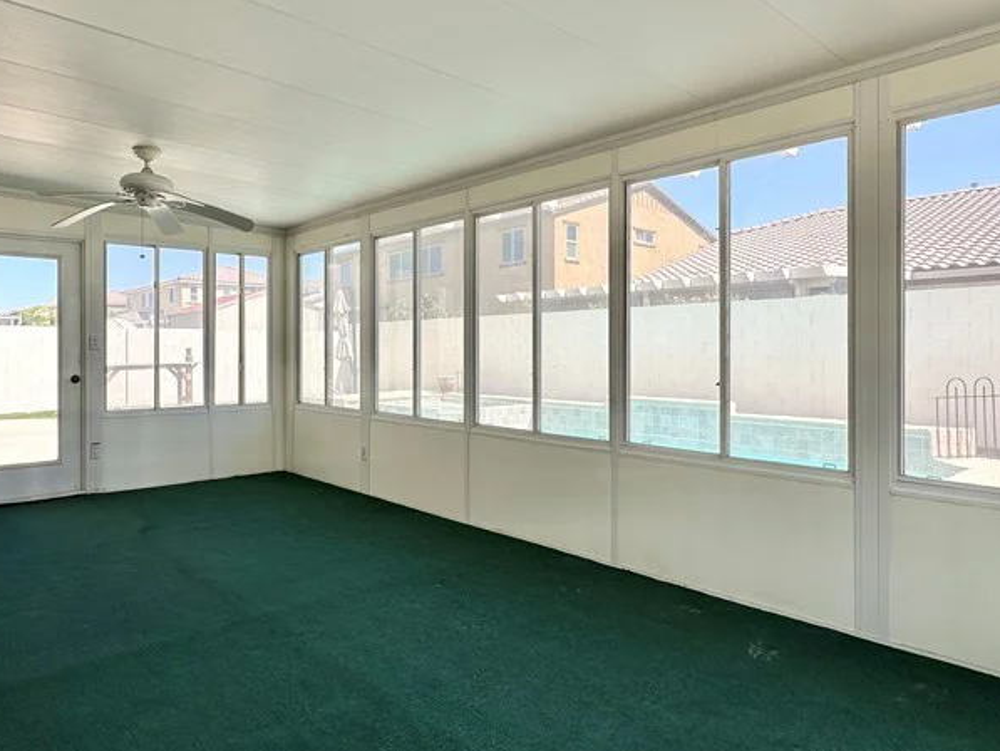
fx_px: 693
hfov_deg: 71.5
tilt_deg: +0.8
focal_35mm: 24
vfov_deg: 56.8
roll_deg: +0.0
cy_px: 347
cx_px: 459
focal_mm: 2.22
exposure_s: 1/575
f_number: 2.2
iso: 40
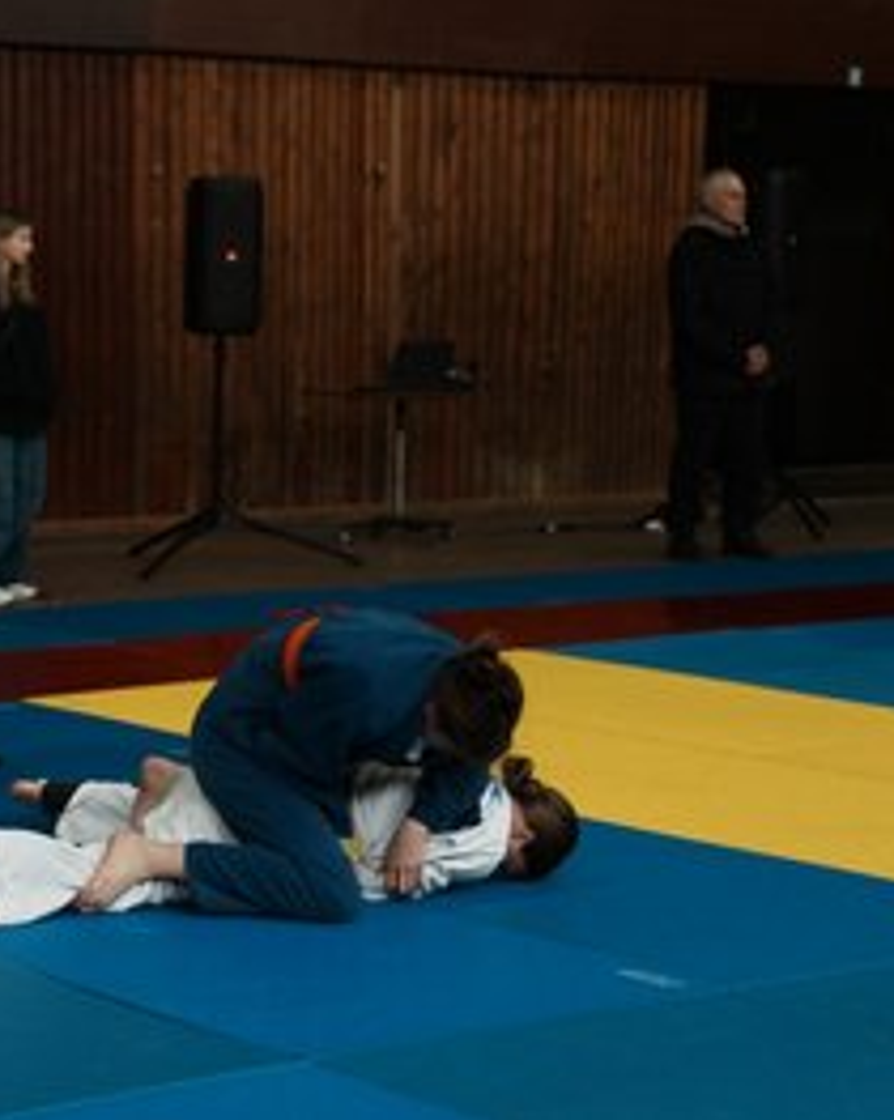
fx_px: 3311
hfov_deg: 15.3
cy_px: 556
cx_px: 149
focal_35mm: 100
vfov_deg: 19.2
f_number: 3.2
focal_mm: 70
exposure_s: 1/100
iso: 1250
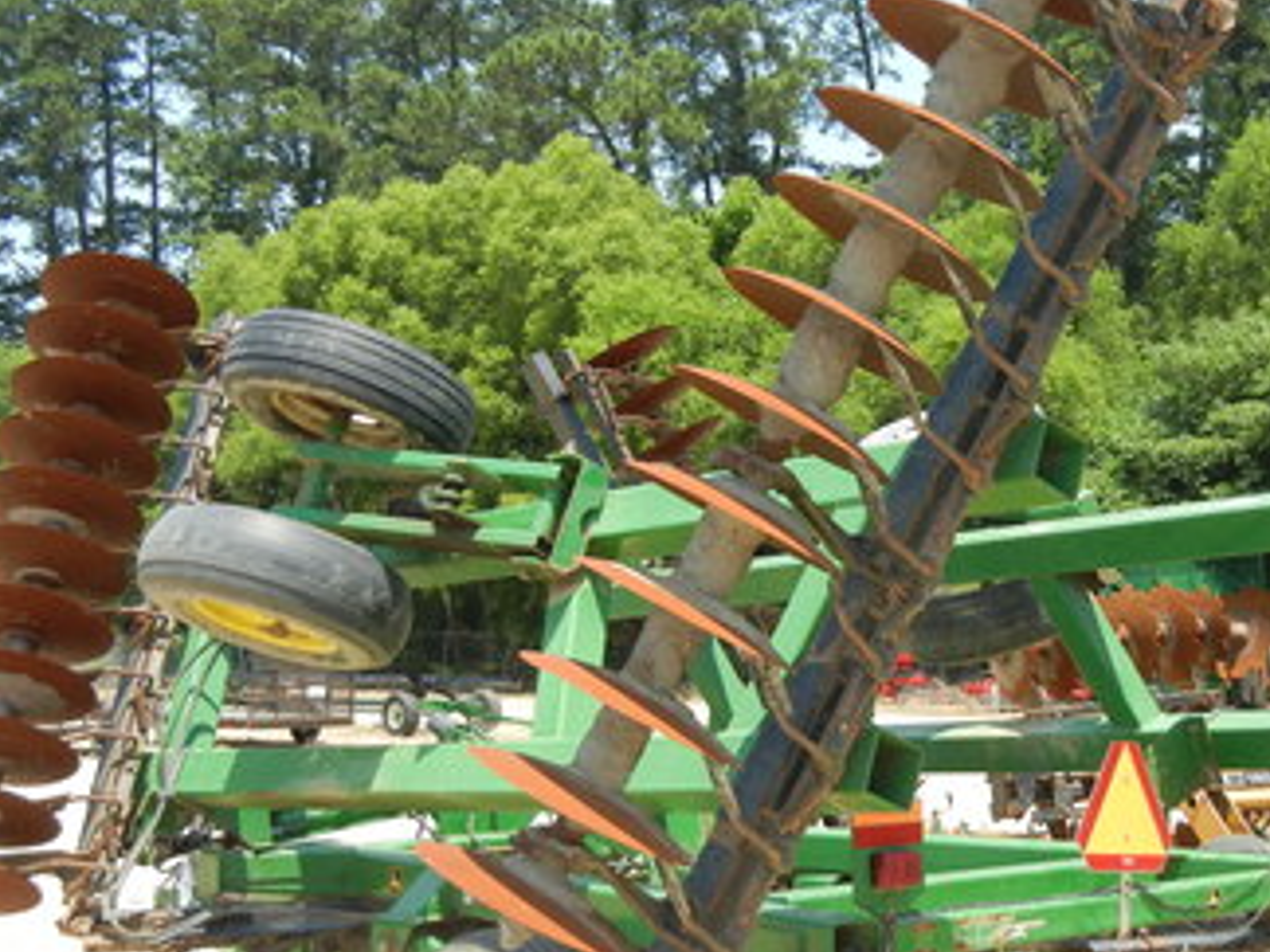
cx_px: 905
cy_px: 537
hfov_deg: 33.3
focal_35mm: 57
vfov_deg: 25.6
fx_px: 2091
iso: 160
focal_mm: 6.2
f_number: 3.6
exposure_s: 1/580
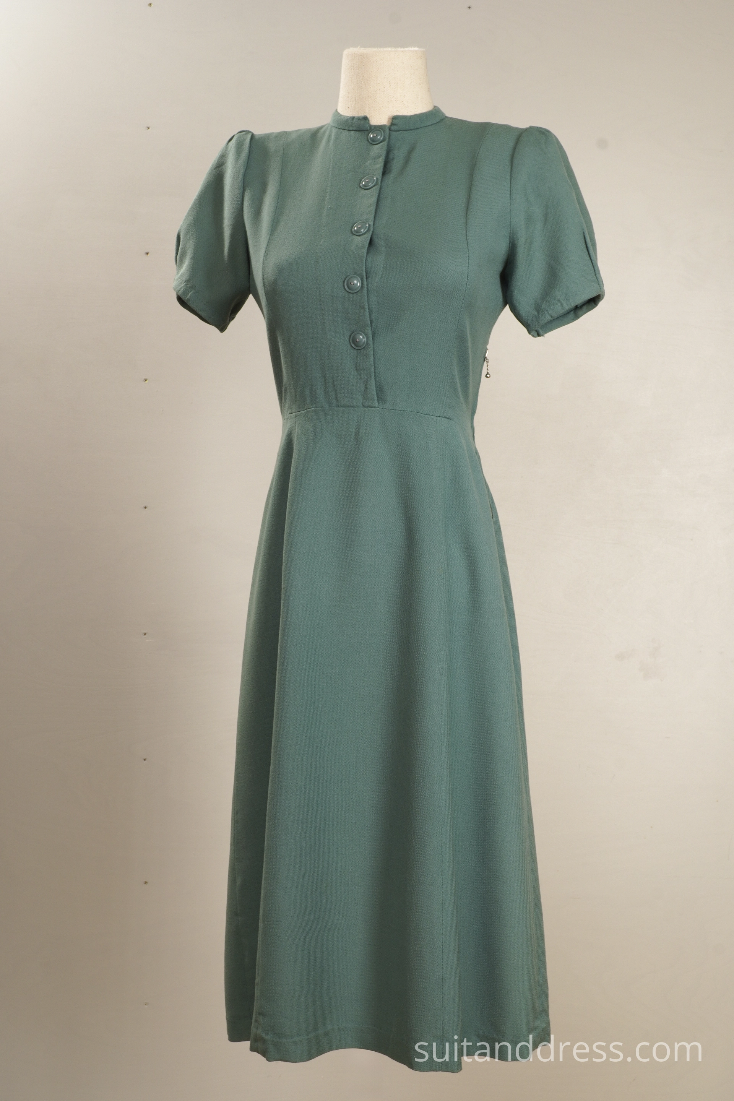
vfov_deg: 41.1
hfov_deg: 28.1
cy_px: 550
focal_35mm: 48
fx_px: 1468
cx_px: 367
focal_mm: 32
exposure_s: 1/3
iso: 200
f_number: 14
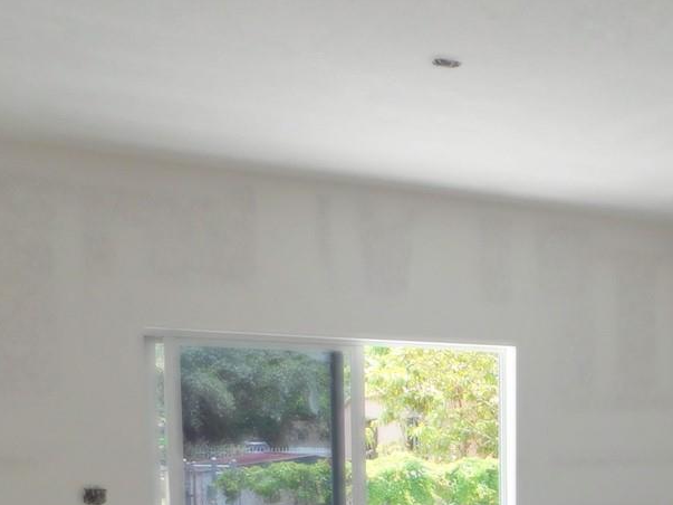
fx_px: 1186
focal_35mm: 61
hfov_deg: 28.4
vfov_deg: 22.6
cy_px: 561
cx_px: 762
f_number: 3
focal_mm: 4
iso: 125
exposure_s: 1/250
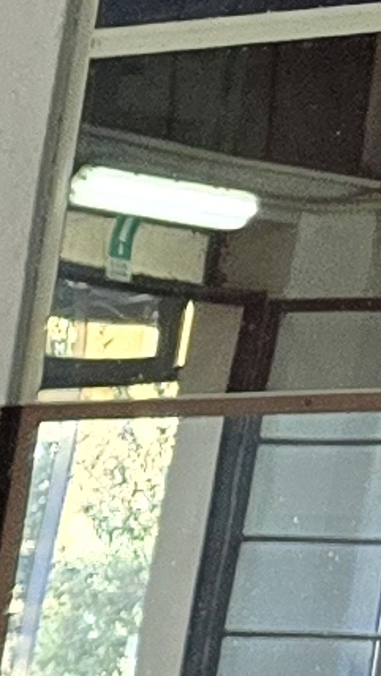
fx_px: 4199
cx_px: -2498
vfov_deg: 8.2
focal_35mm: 234
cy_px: 1796
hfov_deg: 3.7
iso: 250
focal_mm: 6.3
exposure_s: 1/100
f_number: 1.7
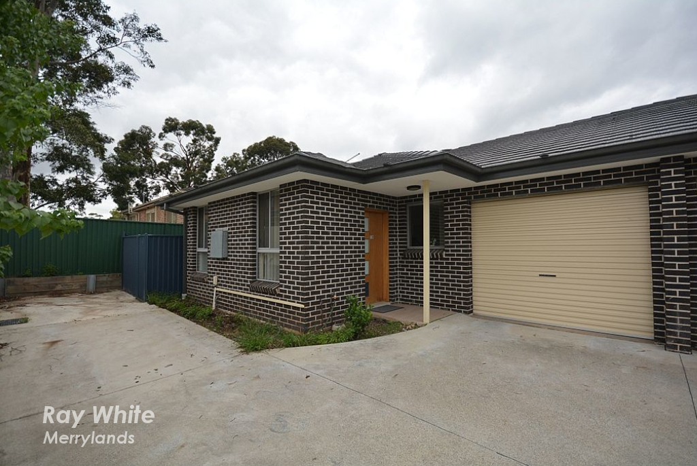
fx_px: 291
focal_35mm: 15
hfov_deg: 100.3
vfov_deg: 77.5
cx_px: 348
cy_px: 233
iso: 220
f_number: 4
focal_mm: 10
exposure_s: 1/60
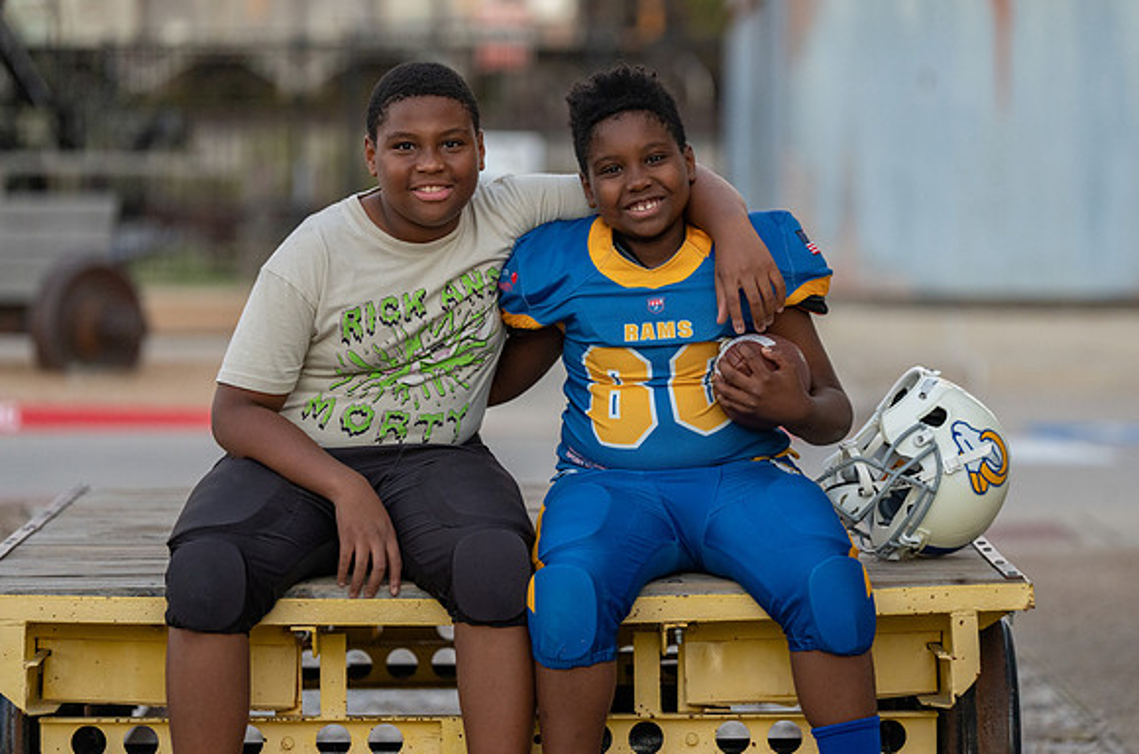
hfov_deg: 13.3
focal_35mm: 155
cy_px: 332
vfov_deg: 8.8
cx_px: 632
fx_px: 4883
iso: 2500
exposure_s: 1/320
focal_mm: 139
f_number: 2.8
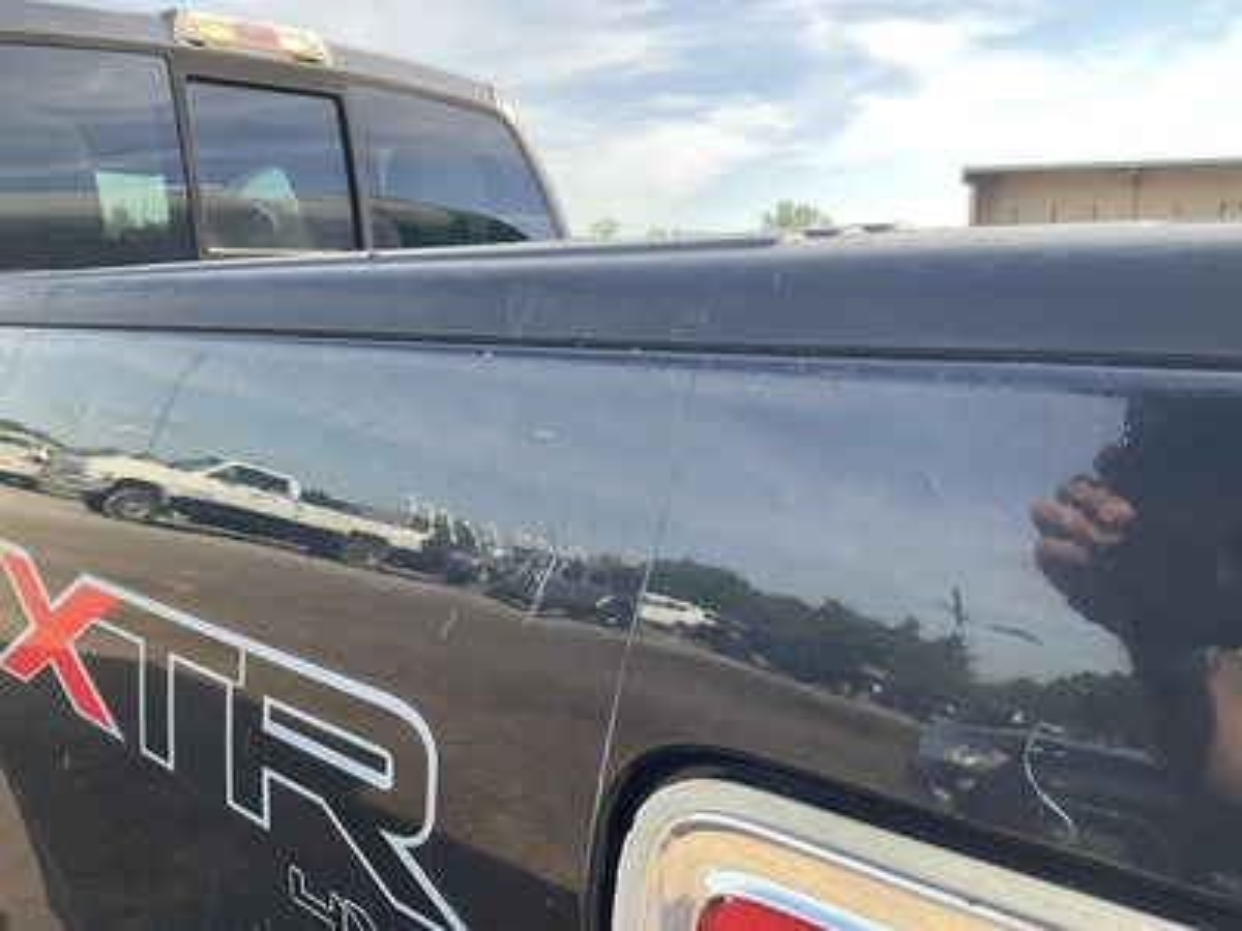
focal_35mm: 29
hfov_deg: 61.7
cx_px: 621
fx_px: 1041
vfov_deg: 48.2
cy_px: 466
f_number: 1.8
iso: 25
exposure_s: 1/280
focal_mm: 3
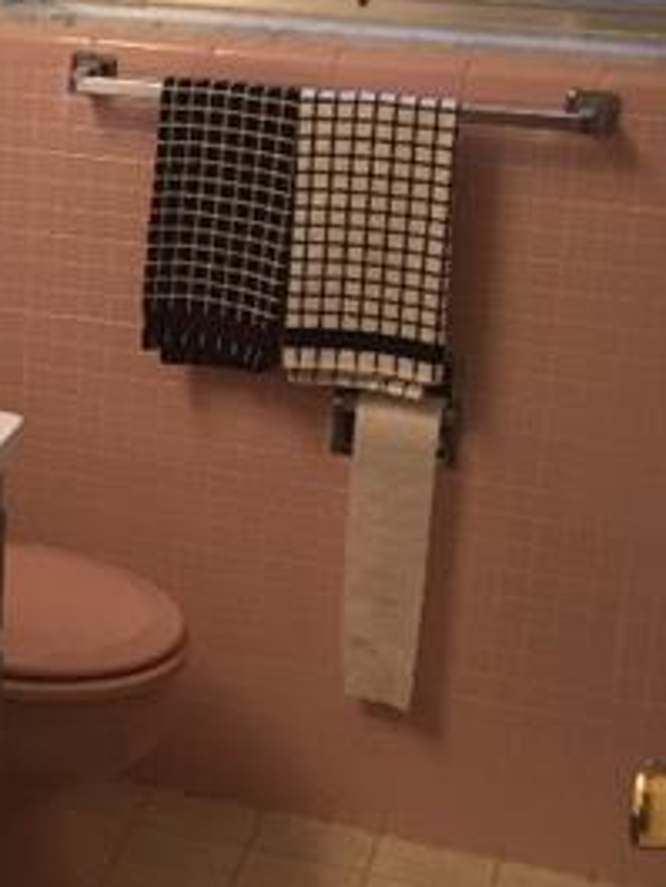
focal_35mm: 84
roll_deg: -1.0
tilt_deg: -14.0
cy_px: 274
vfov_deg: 23.1
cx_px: -244
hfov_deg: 16.4
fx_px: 2153
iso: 32
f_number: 2.2
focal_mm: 4.15
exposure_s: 1/30
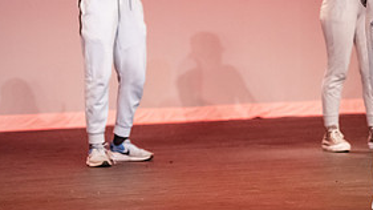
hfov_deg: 9.0
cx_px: 380
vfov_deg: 5.1
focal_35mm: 238
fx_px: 2354
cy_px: 13
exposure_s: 1/250
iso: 4000
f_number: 3.2
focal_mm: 110
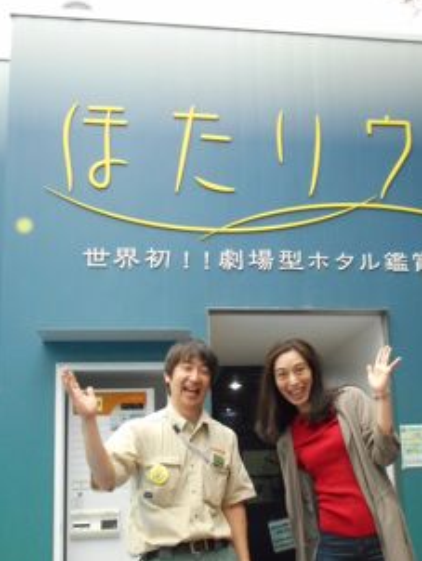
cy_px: 342
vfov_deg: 38.7
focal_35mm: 49
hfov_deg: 29.6
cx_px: 261
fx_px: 795
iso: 800
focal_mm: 6.9
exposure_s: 1/400
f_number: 4.5
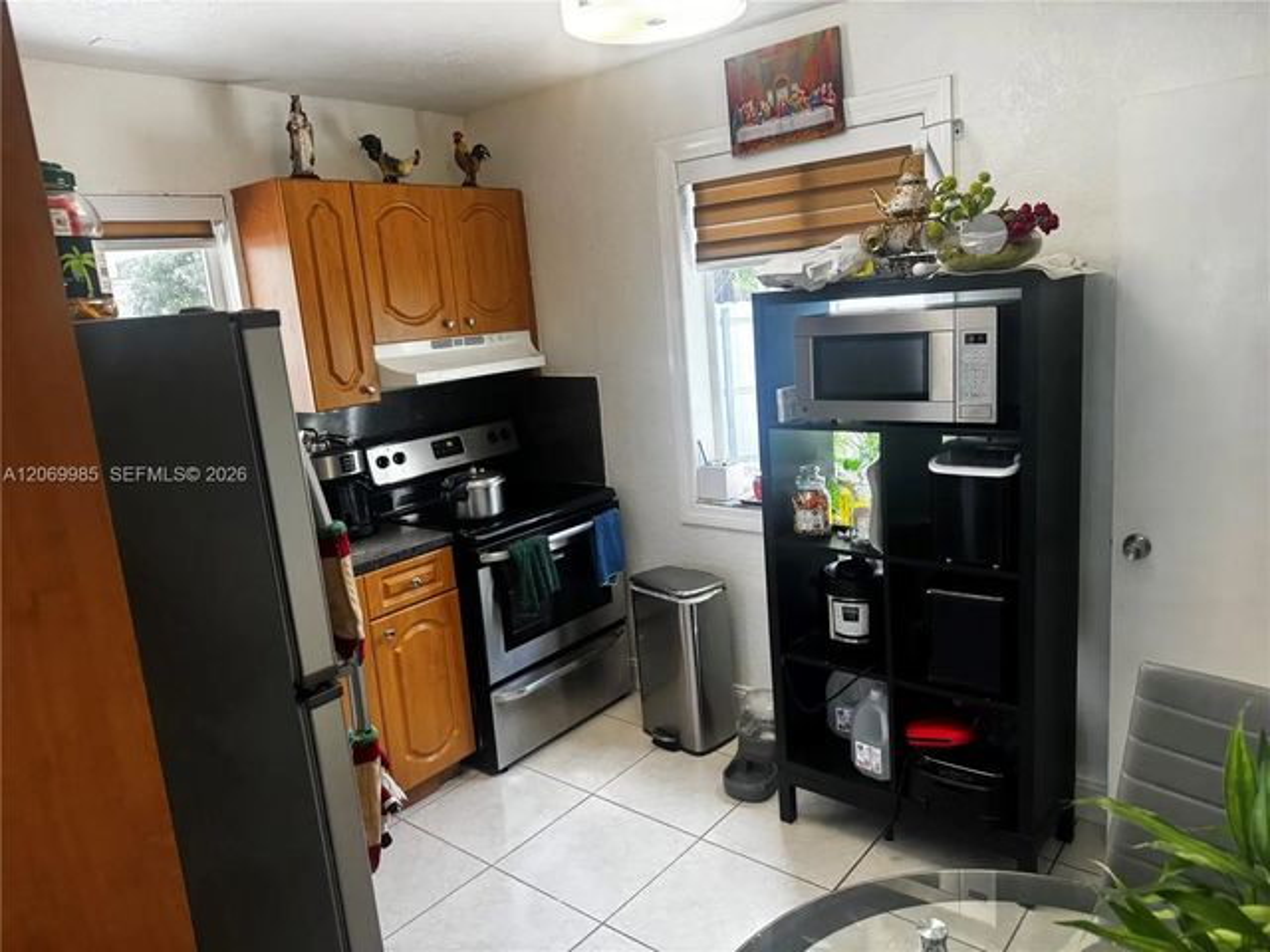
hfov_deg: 71.6
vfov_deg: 56.8
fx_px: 881
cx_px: 635
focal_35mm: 24
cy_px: 476
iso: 160
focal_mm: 6.76
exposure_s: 1/120
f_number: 1.78
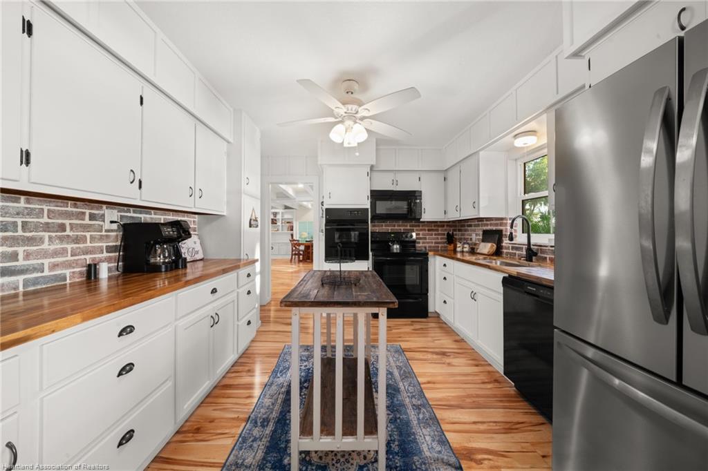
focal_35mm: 12
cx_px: 354
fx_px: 236
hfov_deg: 112.6
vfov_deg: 90.0
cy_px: 236
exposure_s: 1/2
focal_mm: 12
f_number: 11
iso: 100
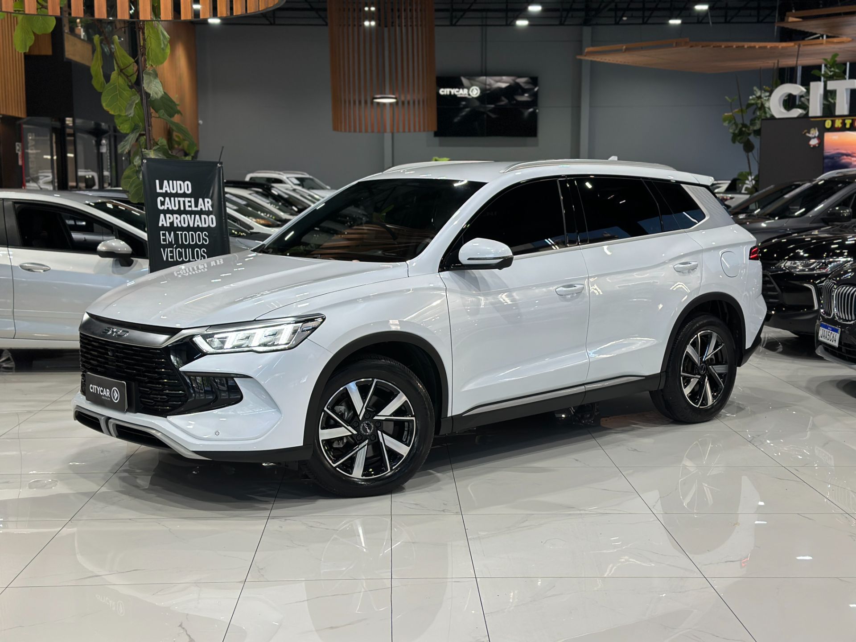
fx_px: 1187
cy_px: 321
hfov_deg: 39.7
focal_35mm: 48
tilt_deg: -7.3
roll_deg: -0.2
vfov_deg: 30.3
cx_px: 428
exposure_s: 1/128
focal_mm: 6.86
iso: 100
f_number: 1.78
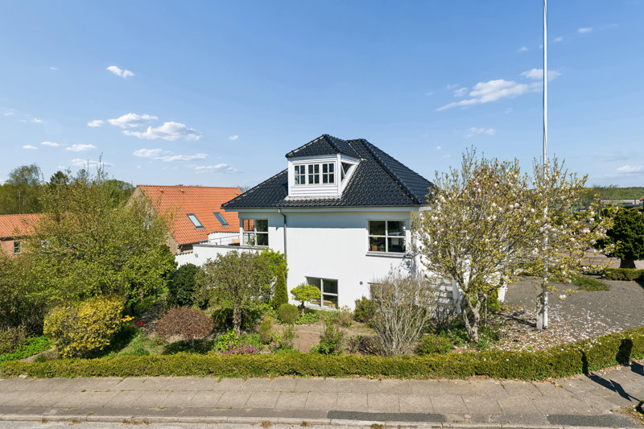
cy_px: 214
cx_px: 322
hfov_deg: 82.6
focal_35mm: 20
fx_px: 367
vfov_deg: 60.7
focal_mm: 20.5
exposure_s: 1/640
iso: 200
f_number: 8
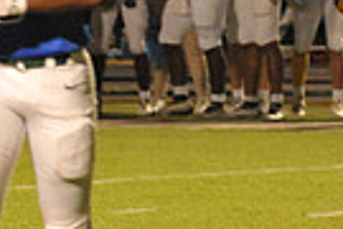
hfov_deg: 2.4
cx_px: -295
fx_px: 8212
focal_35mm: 862
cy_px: 38
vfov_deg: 1.6
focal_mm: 200
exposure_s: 1/200
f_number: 6.3
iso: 6400
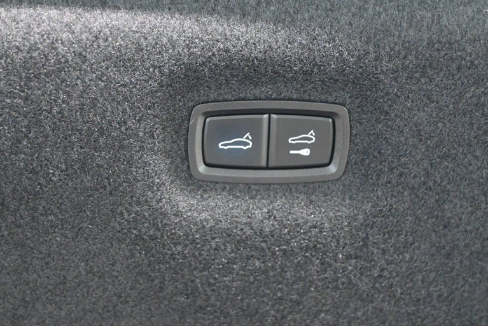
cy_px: 163
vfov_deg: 24.4
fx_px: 753
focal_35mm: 56
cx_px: 244
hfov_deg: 35.9
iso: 8000
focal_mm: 37
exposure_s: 1/60
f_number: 5.3
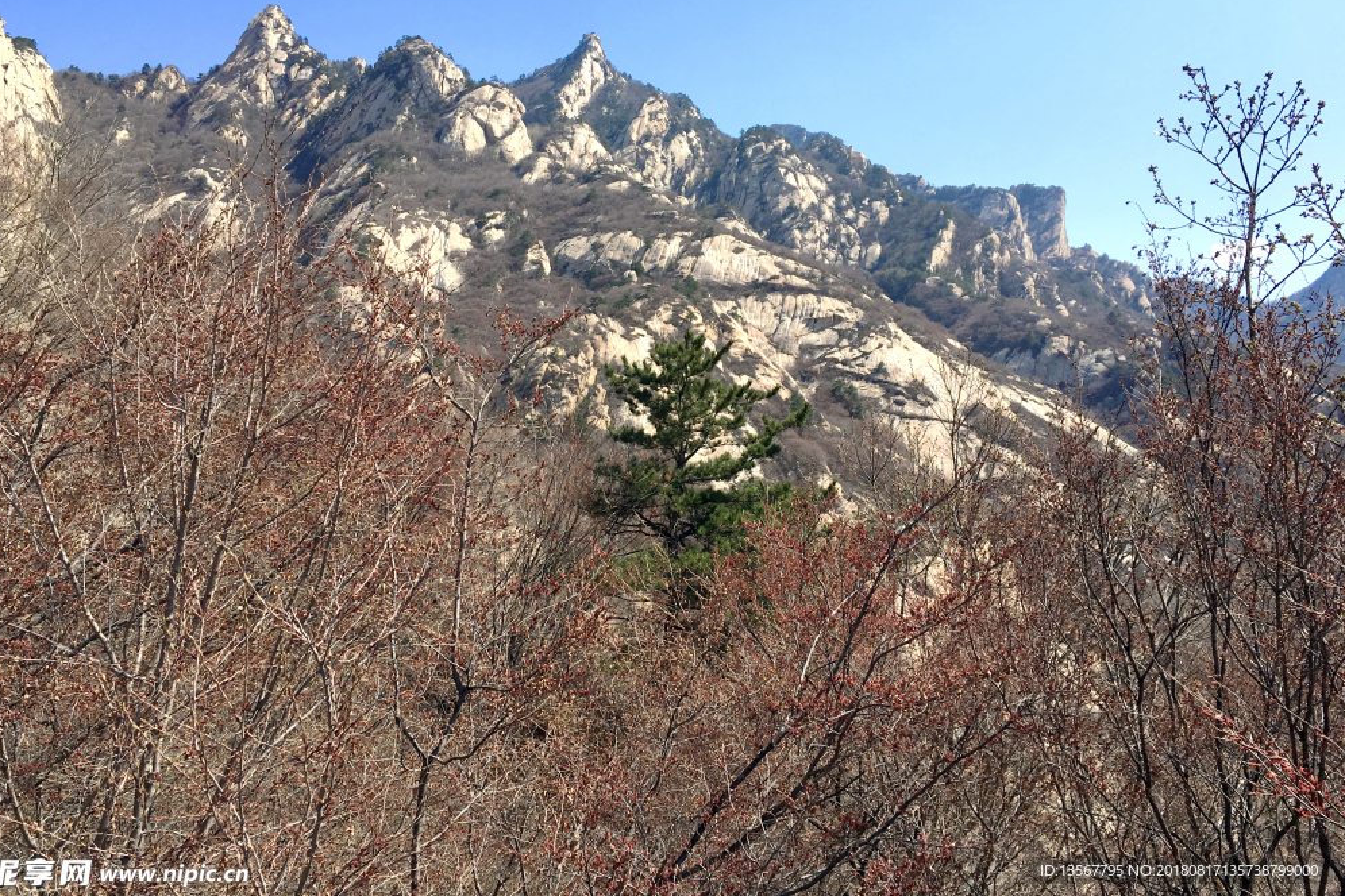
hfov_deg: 60.3
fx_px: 1158
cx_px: 655
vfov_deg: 42.2
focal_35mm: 31
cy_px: 379
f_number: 2.2
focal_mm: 4.15
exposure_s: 1/1399
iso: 25
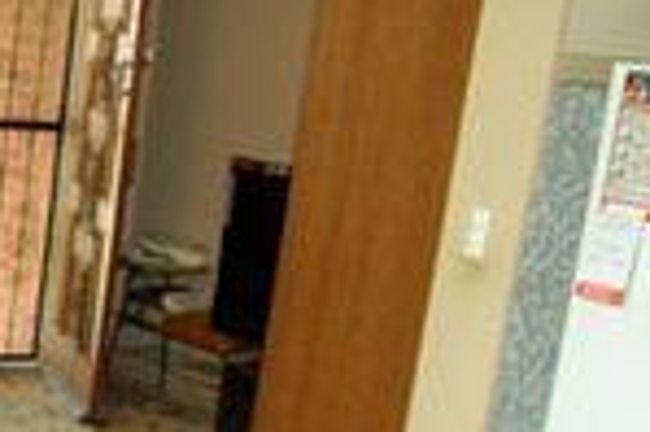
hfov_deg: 21.5
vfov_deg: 16.7
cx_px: -305
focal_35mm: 81
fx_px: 1453
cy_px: 395
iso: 400
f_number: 4
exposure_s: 1/30
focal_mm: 17
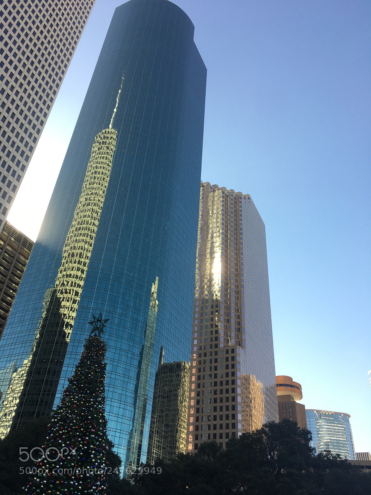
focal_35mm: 29
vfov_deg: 61.7
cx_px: 186
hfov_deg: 48.2
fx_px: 414
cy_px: 248
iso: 25
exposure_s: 1/394
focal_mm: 4.15
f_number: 2.2
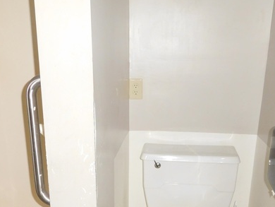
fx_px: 326
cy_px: 150
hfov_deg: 45.6
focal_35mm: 41
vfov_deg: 34.6
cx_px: 116
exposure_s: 1/30
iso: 360
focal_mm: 4.5
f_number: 3.4
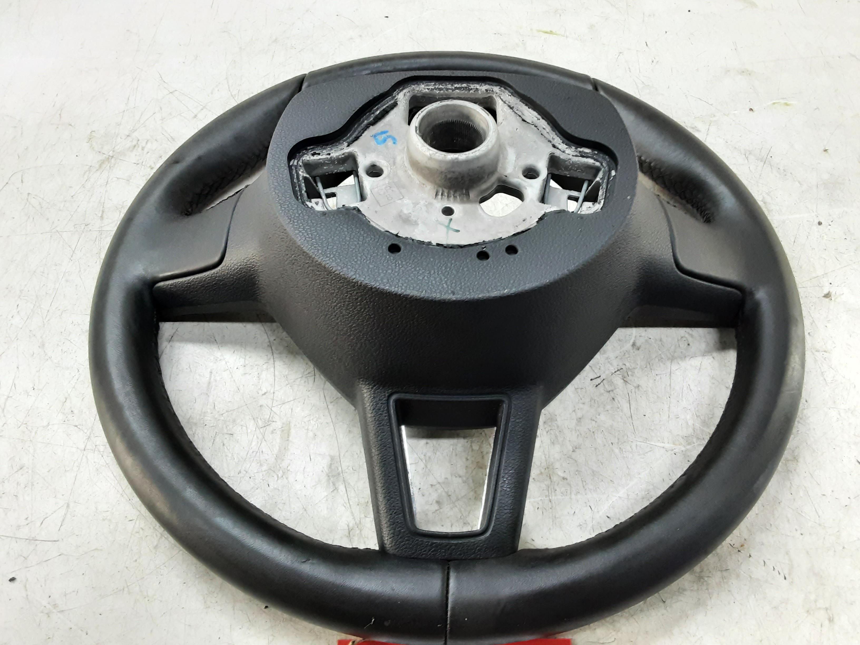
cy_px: 322
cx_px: 430
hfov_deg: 65.3
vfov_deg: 51.4
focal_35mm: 27
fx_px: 671
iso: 160
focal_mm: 2.91
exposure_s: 1/50
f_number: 1.9
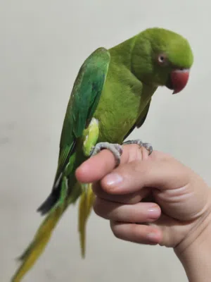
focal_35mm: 23
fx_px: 187
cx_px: 106
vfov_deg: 73.9
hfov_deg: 58.9
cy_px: 141
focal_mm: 7.01
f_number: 1.69
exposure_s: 1/50
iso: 1801
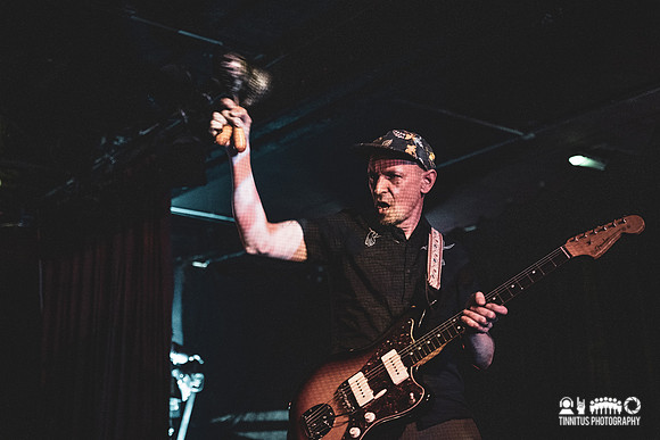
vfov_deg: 27.0
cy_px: 220
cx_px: 330
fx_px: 917
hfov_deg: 39.6
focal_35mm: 50
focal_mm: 50
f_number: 2.8
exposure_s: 1/125
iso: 10000
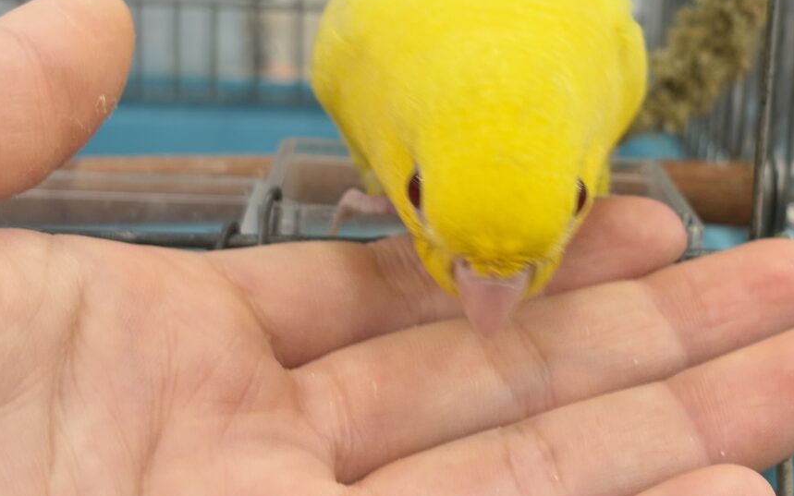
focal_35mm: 77
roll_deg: -1.8
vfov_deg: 16.8
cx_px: 536
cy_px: 112
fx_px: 1666
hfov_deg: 26.6
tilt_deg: -11.2
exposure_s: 1/50
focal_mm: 5.96
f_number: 1.6
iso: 50
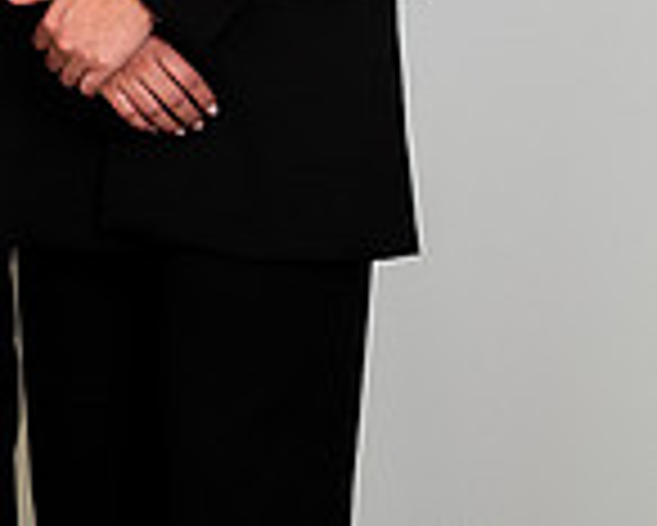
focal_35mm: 205
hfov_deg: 8.9
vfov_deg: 7.4
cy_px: -339
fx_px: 3989
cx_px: -639
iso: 200
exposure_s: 1/160
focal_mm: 55
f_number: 5.6
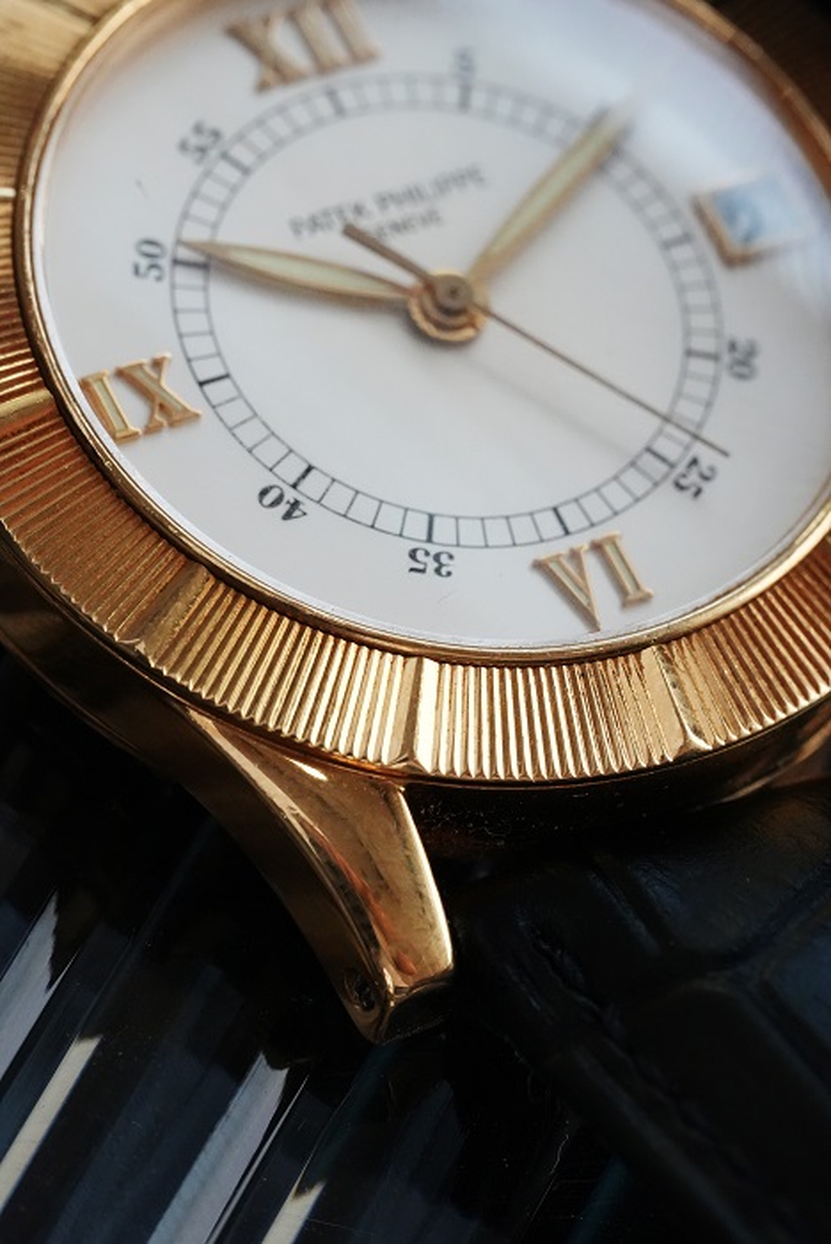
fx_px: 3632
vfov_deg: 19.4
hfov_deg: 13.1
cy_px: 622
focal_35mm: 105
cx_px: 416
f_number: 10
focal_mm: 105
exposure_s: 1/250
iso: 6400
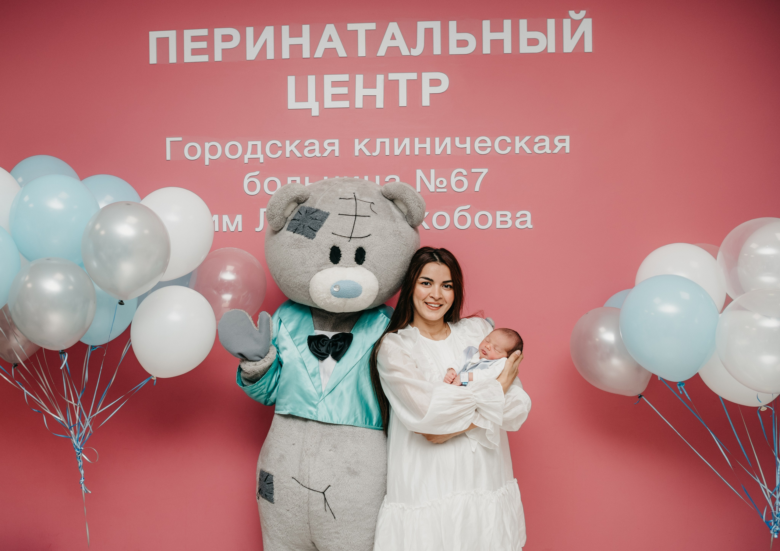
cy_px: 305
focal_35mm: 29
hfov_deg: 62.6
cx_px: 320
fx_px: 635
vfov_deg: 46.8
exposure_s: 1/160
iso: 200
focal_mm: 24
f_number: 4
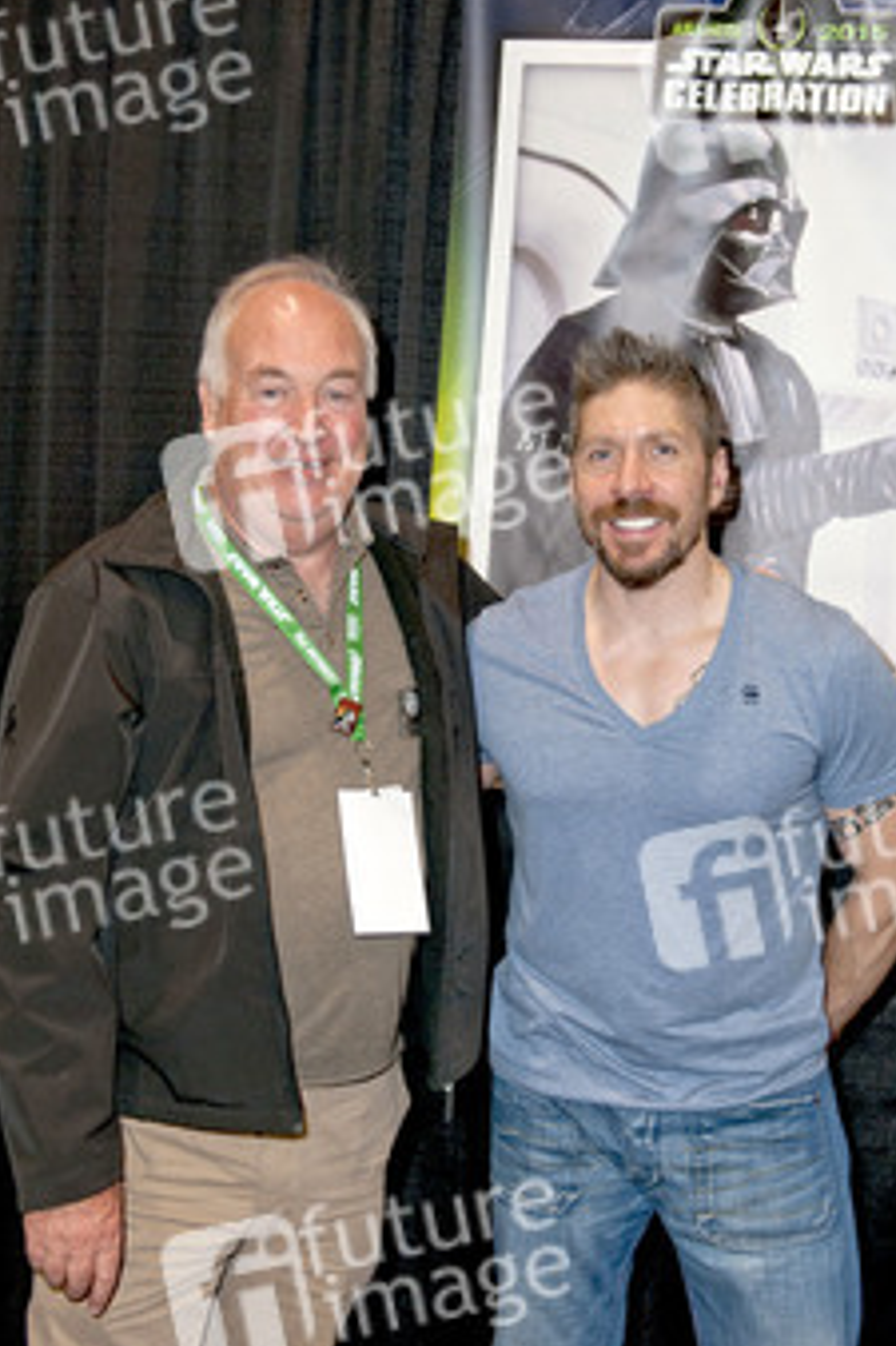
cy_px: 677
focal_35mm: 45
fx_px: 1682
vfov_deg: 43.6
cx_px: 484
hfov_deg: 29.8
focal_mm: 38
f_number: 4
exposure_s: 1/400
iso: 400
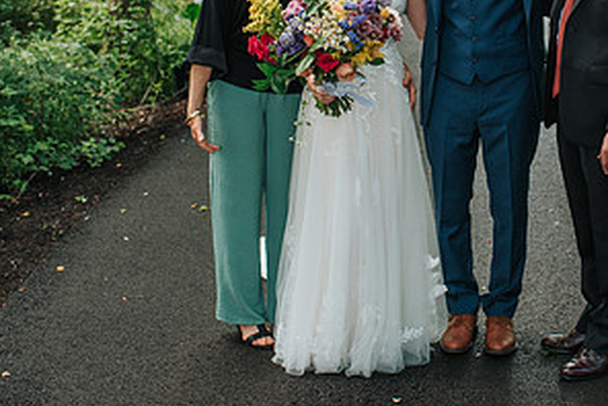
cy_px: 28
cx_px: 458
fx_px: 1251
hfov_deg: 26.9
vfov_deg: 18.1
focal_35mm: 74
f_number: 3.2
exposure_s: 1/320
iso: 720
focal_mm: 35
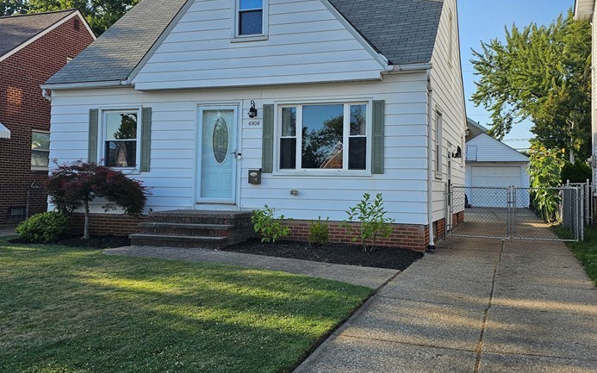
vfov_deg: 35.2
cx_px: 303
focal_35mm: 36
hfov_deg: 54.0
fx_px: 586
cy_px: 155
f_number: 1.7
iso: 10
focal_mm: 6.3
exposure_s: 1/446
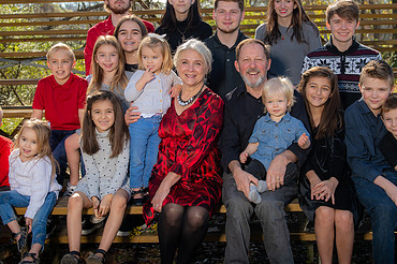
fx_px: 628
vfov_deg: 23.6
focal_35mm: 57
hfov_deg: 35.1
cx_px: 217
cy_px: 82
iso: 50
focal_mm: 35
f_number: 4
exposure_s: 1/250
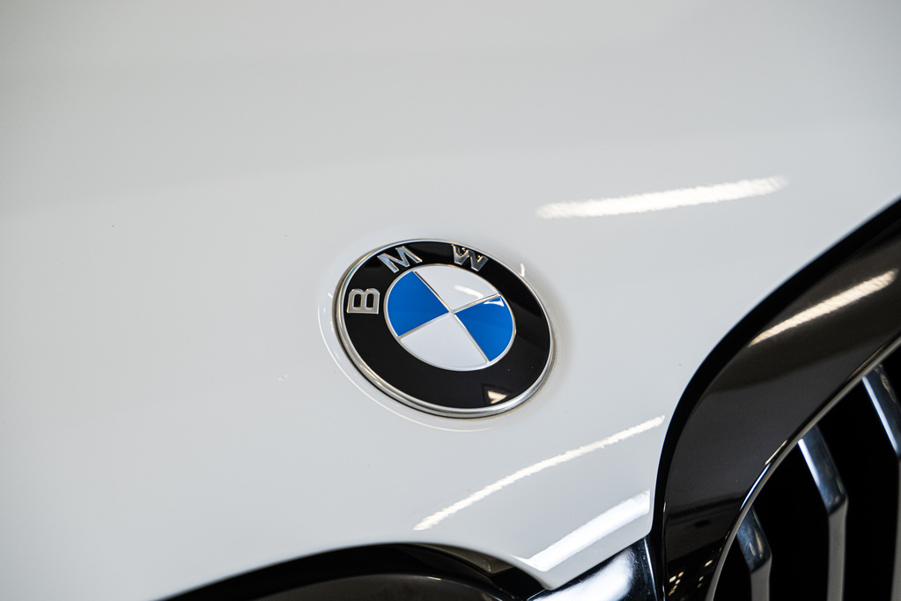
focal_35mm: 75
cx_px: 450
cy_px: 300
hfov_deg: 27.0
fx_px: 1877
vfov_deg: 18.2
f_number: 4
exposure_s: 1/200
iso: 640
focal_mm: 75
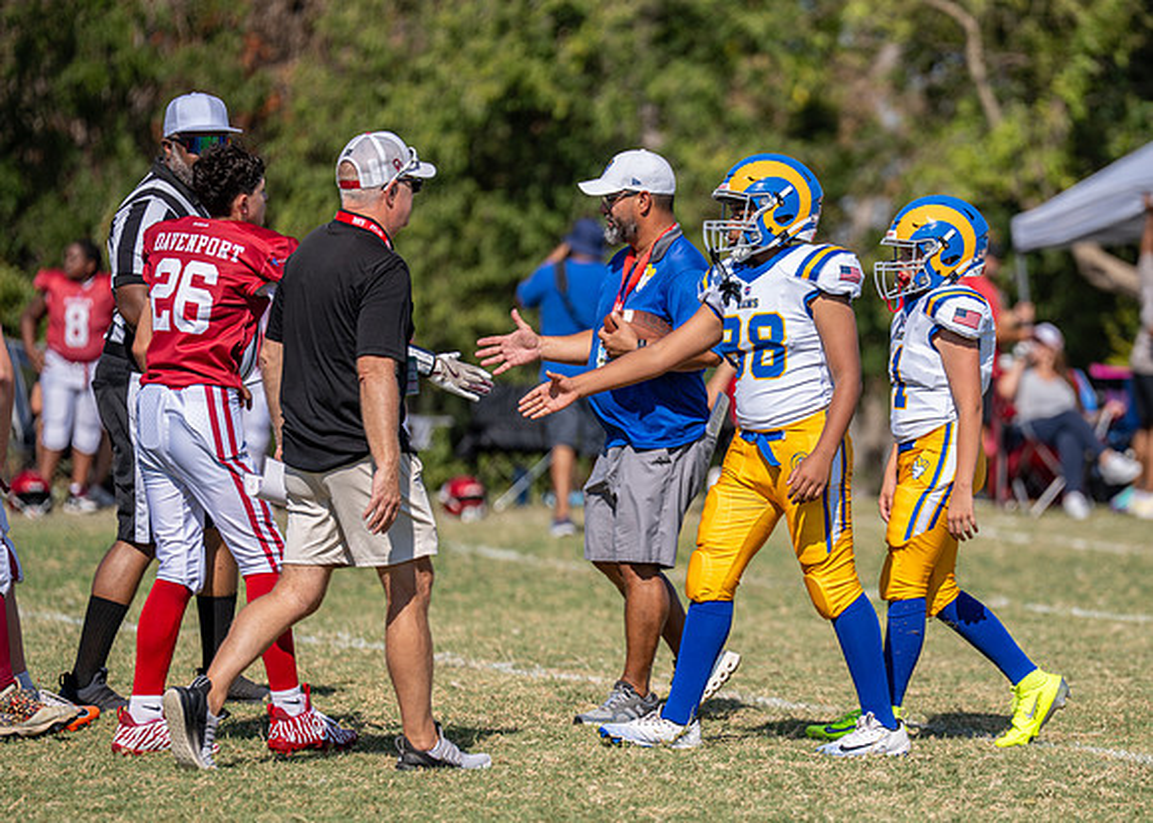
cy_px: 459
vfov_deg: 5.4
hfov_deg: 7.5
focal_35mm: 268
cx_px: 790
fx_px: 8775
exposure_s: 1/2500
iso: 100
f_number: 2.8
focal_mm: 200
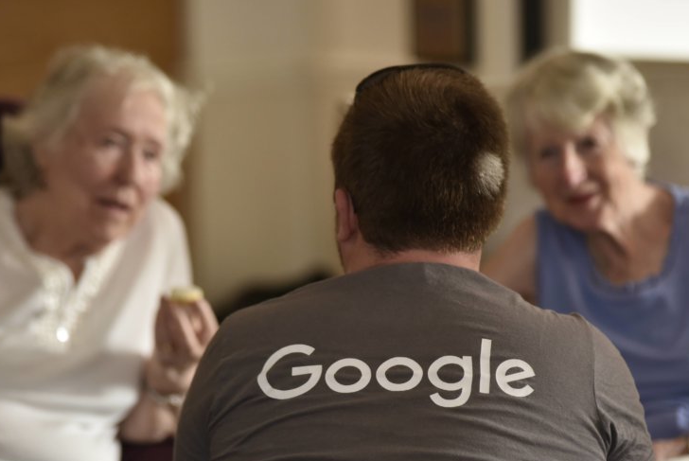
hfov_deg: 8.6
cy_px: 292
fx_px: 4579
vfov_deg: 5.8
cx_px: 353
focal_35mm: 239
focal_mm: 170
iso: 1250
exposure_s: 1/200
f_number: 5
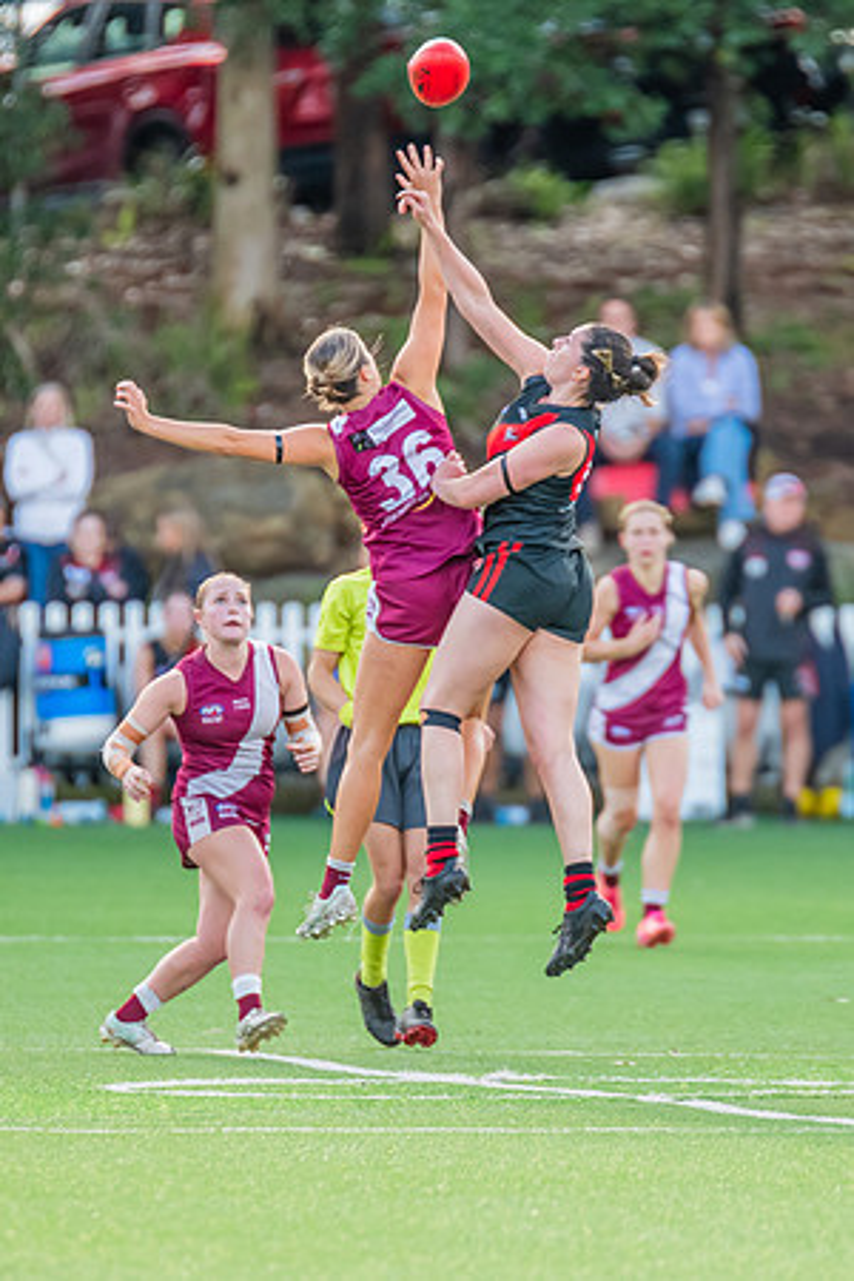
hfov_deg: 1.8
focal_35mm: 758
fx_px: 26956
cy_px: 602
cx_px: 408
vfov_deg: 2.7
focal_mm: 420
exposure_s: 1/1000
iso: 1400
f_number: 4
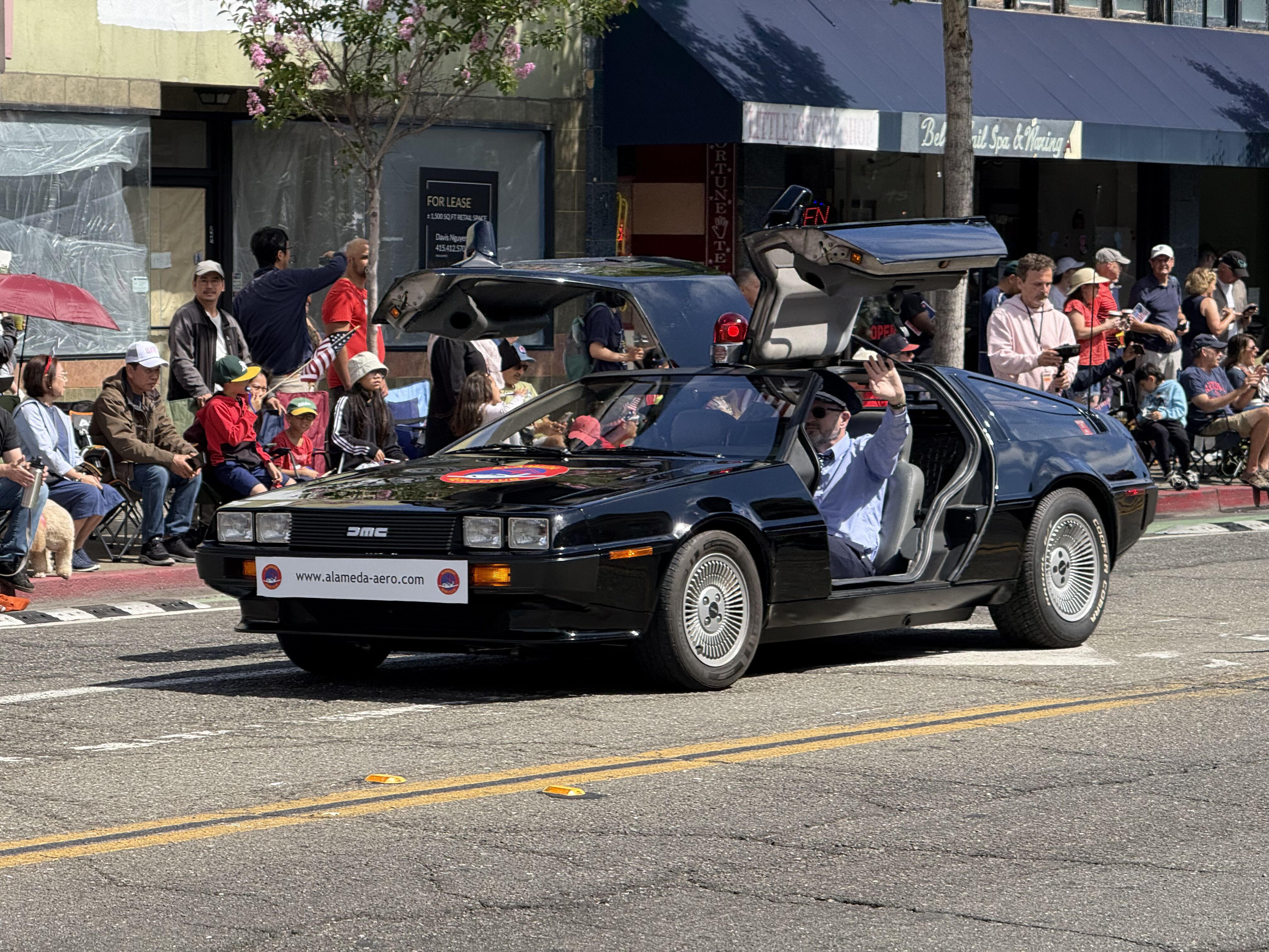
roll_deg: -0.6
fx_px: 4399
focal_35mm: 120
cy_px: 476
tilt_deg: -2.4
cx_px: 634
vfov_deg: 12.3
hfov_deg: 16.4
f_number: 2.8
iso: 64
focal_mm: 15.66
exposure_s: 1/793
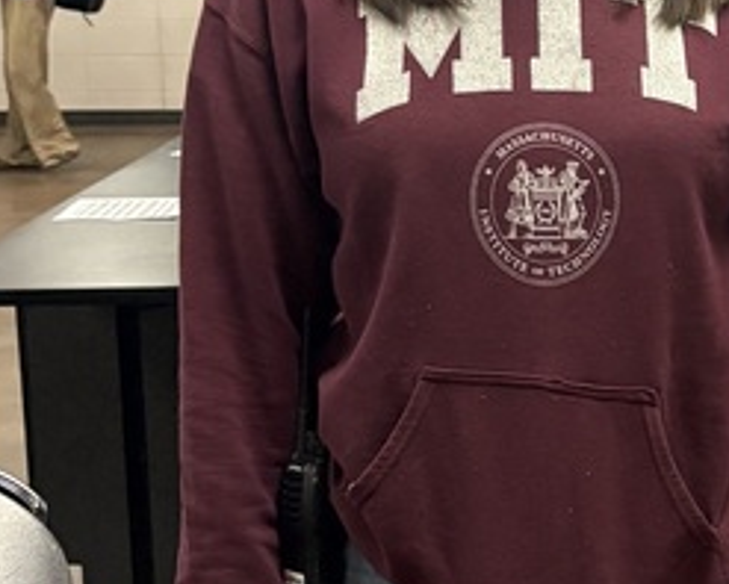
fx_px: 2267
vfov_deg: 14.7
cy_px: 289
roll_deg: -0.3
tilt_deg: -9.0
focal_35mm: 105
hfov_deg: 17.1
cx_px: 974
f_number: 1.6
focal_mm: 5.96
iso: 500
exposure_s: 1/60
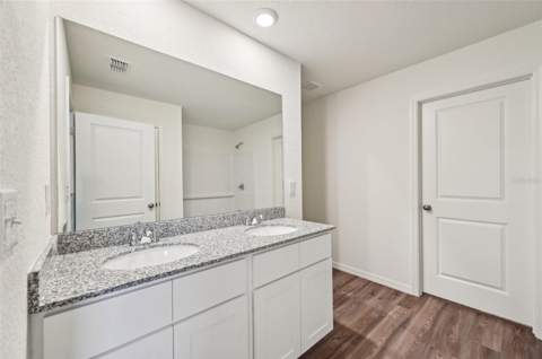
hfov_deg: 104.4
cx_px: 271
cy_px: 180
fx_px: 210
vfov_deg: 81.0
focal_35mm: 14
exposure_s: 1/15
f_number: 8
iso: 400
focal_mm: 14
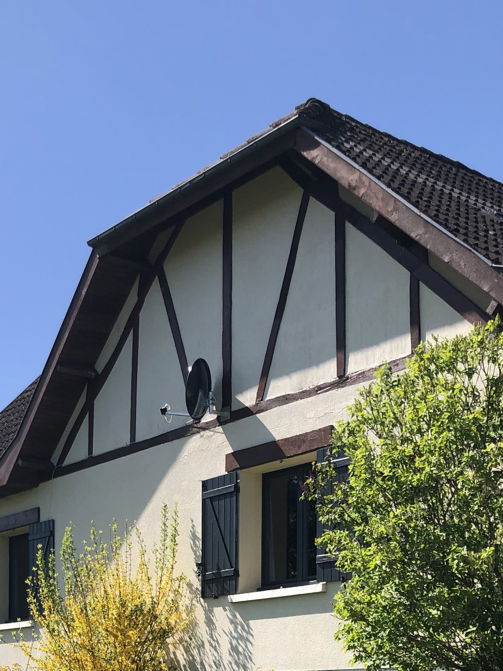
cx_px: 56
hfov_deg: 24.6
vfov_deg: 30.5
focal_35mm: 58
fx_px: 1123
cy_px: 692
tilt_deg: +0.5
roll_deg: -0.6
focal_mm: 3.99
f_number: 1.8
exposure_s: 1/1715
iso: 20
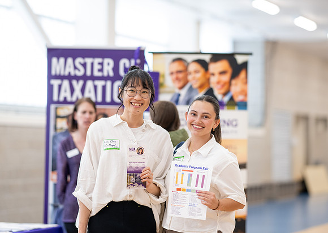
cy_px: 107
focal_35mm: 118
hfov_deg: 17.0
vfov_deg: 12.1
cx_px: 174
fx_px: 1099
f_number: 2
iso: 800
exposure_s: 1/200
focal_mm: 105
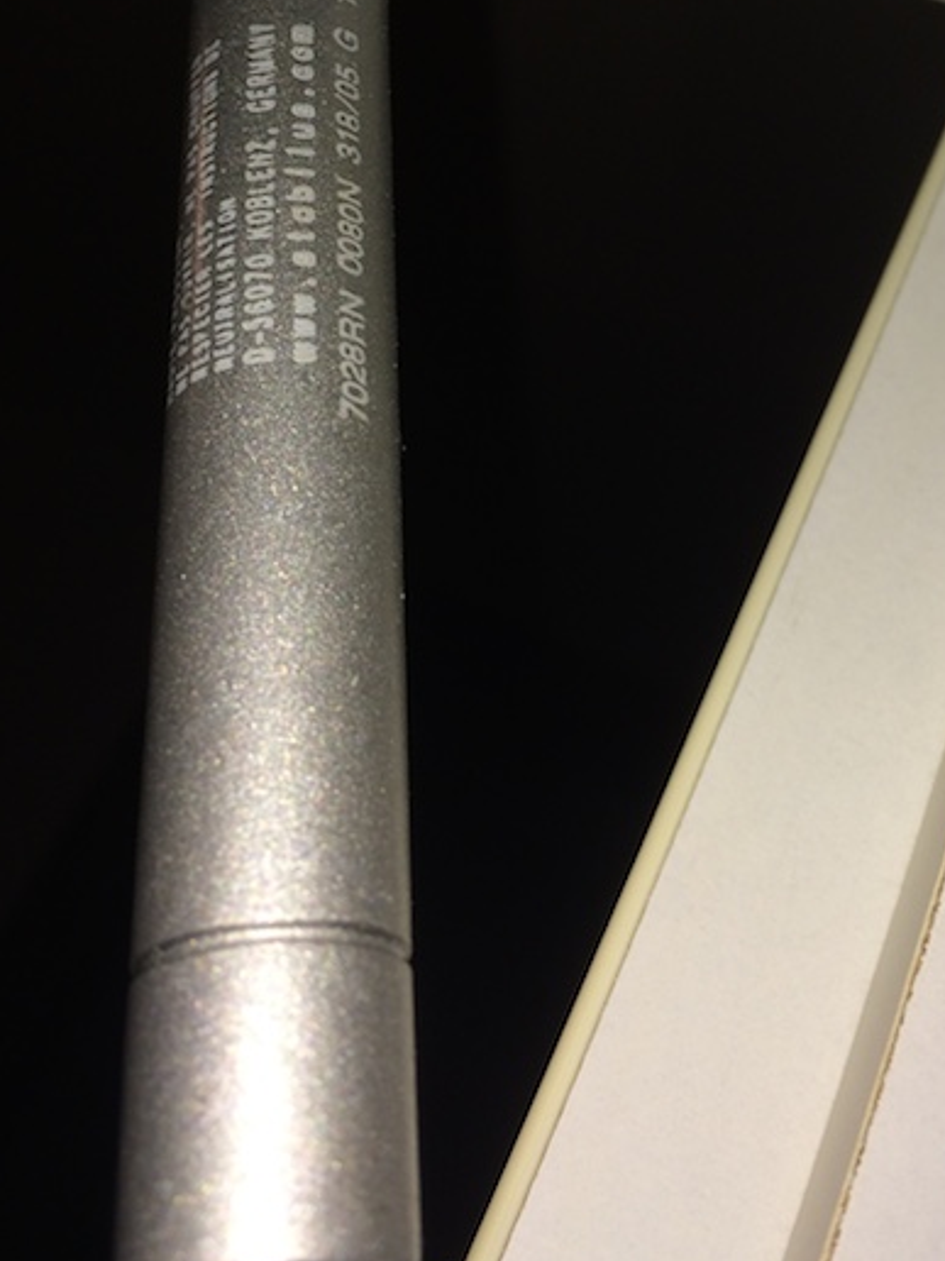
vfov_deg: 41.1
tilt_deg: +36.4
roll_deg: -25.4
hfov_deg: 31.9
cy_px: 352
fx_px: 1638
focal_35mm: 45
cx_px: 650
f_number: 2.2
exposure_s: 1/318
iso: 32
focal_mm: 4.15
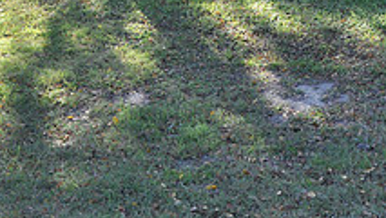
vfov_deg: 14.6
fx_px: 788
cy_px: -108
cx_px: 431
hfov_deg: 25.4
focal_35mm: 77
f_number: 8
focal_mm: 18
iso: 200
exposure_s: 1/60
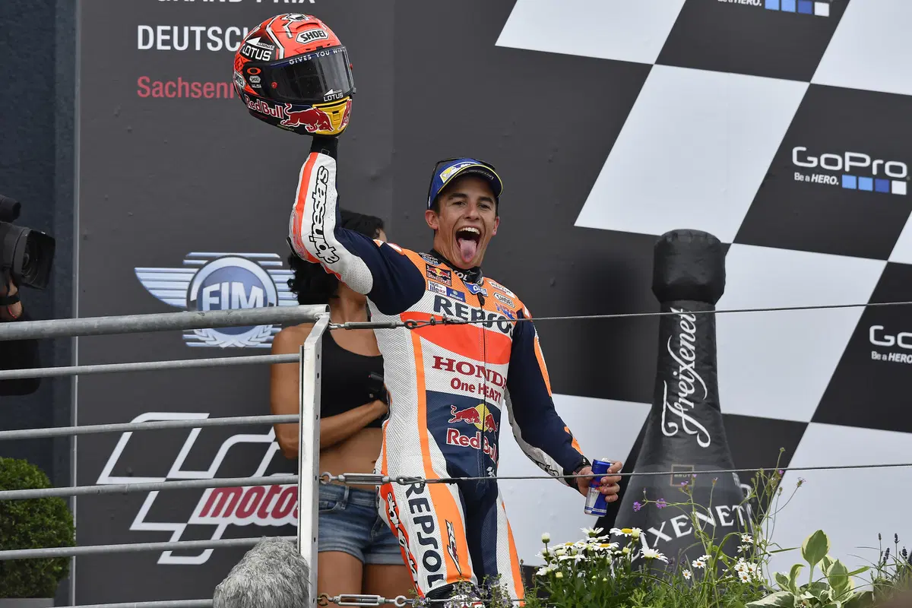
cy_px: 304
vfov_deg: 2.3
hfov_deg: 3.4
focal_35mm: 600
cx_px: 456
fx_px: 15199
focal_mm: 400
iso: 400
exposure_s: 1/2000
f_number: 5
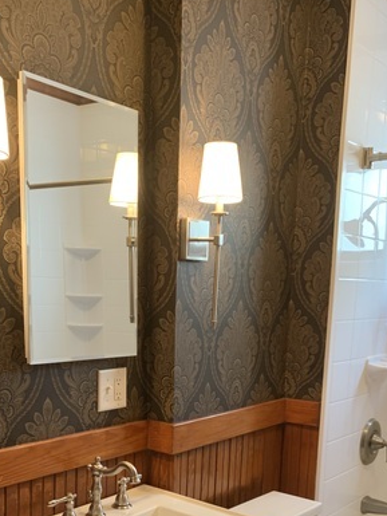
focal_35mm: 45
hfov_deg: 32.2
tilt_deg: -12.3
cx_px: 190
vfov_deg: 39.8
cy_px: 438
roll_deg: -1.5
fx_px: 670
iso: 200
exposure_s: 1/60
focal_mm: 4.25
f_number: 1.8
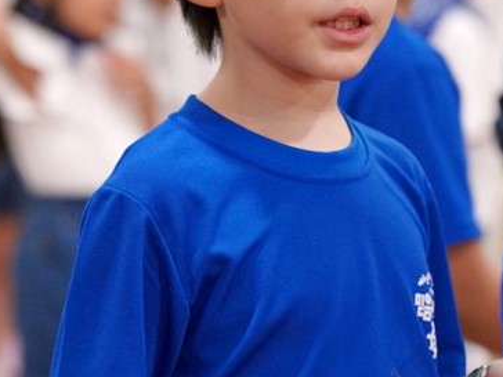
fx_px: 4040
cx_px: 339
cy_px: 86
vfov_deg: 5.3
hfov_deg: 7.1
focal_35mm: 278
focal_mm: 117
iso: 2500
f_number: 4
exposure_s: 1/160
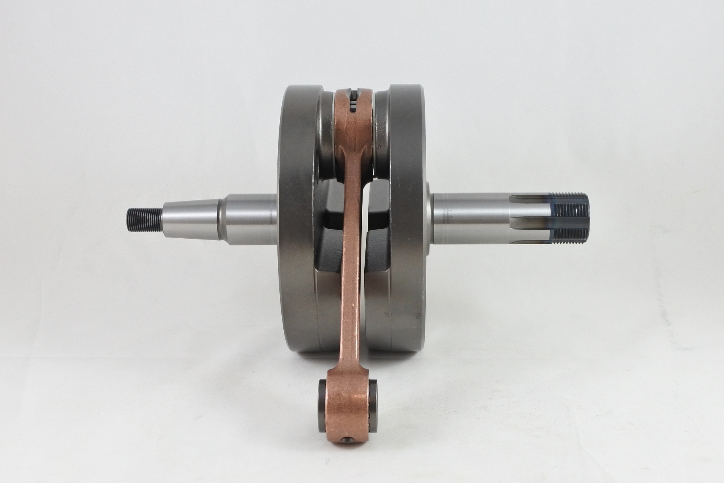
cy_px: 242
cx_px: 362
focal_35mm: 36
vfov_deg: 36.9
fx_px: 724
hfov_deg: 53.1
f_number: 4
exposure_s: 1/125
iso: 500
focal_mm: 13.4
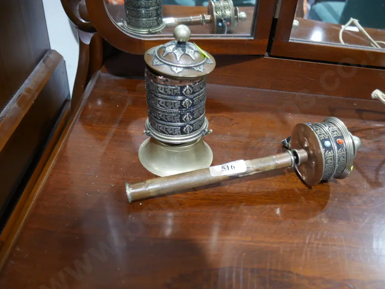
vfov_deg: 44.1
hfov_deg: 56.6
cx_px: 220
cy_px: 163
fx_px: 356
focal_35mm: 32
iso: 640
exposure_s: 1/60
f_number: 3.5
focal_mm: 14
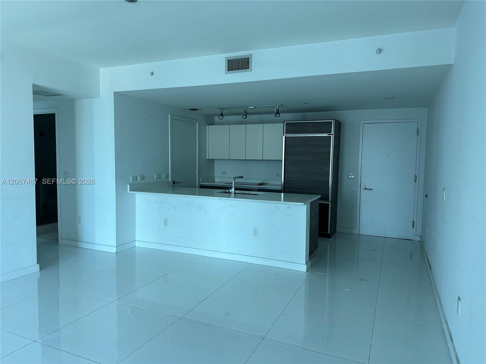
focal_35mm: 24
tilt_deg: -4.0
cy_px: 182
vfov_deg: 56.8
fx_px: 337
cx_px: 243
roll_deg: -1.6
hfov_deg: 71.6
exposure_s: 1/120
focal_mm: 6.86
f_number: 1.78
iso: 125
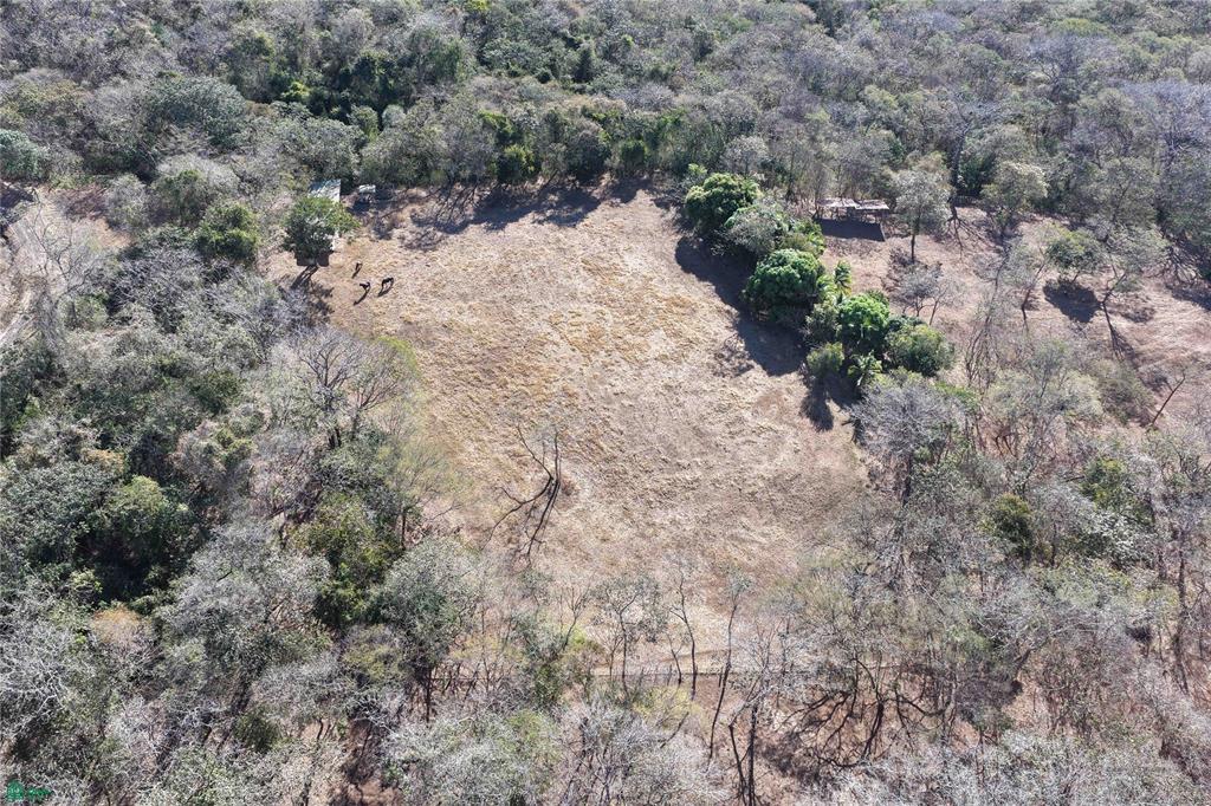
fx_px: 942
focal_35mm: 28
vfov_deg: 46.4
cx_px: 606
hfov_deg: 65.5
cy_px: 403
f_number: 2.8
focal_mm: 14.45
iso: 100
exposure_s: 1/320
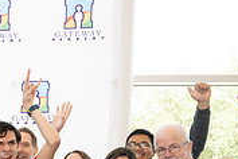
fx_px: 668
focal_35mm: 101
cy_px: 240
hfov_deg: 18.7
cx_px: -75
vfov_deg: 12.8
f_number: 5.6
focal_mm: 28.5
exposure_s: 1/200
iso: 800
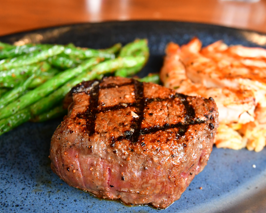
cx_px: 121
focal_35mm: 41
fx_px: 323
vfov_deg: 36.5
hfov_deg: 44.7
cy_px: 104
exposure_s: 1/200
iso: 2500
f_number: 5
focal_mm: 22
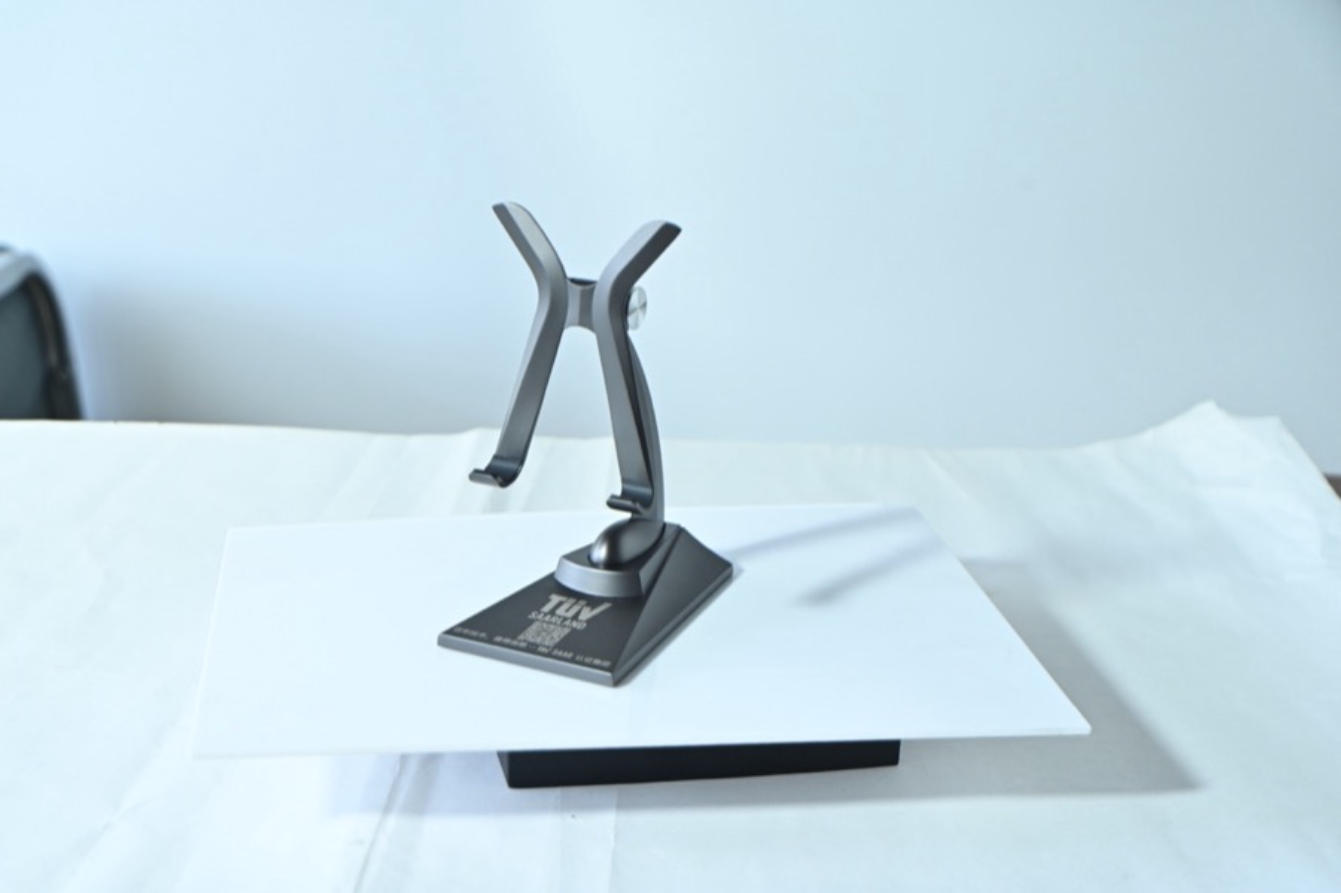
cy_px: 446
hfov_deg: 39.6
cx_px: 670
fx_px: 1861
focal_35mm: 50
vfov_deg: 27.0
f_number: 6.3
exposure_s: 1/80
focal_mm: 50
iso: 640
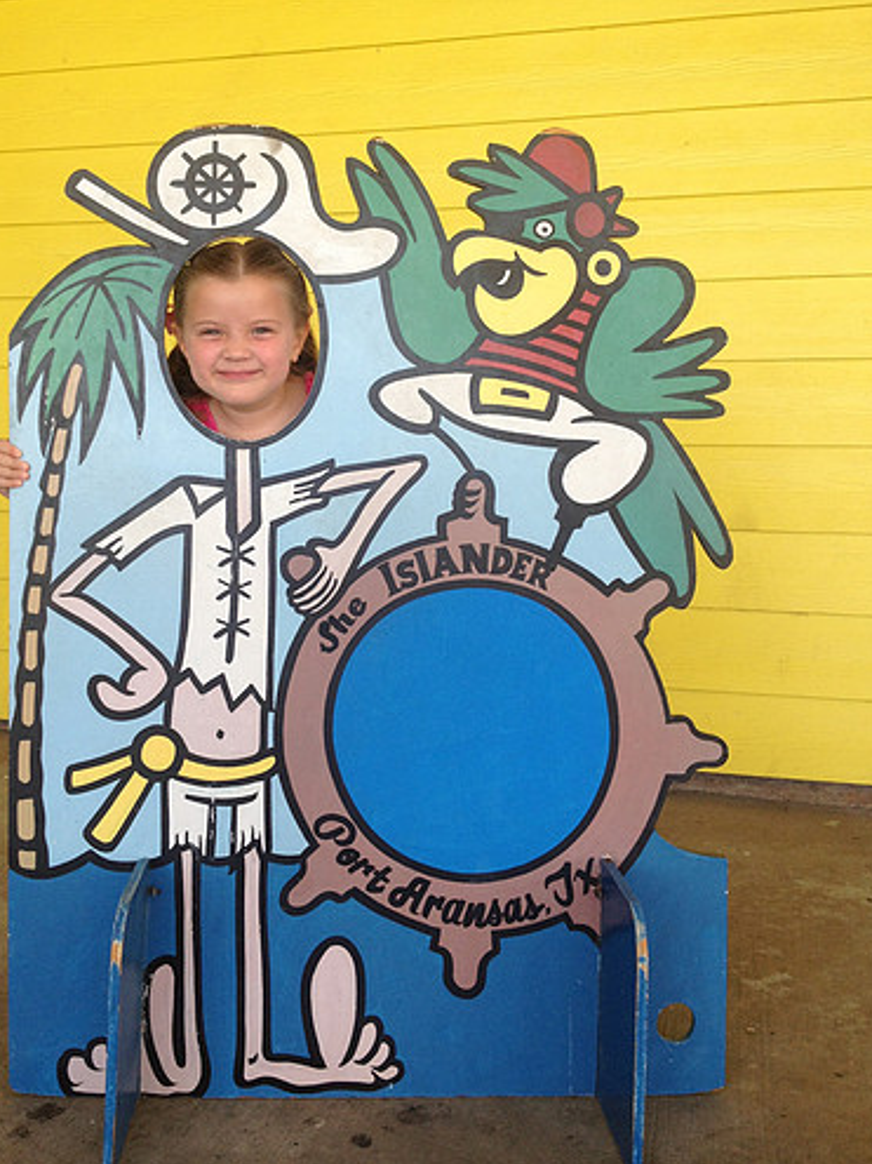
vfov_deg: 45.6
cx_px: 380
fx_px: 1378
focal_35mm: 41
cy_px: 491
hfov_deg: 35.1
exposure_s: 1/167
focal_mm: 4.28
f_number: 2.4
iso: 50
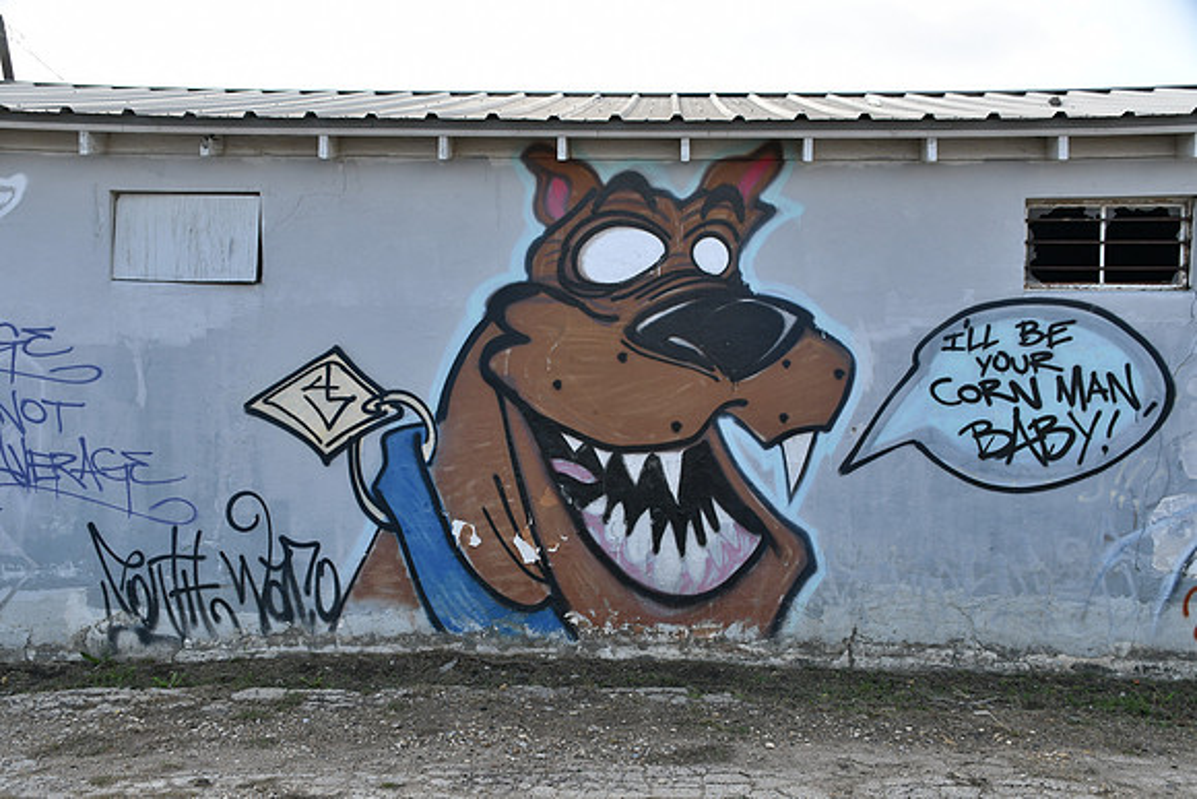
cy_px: 400
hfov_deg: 49.5
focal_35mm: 39
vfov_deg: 34.2
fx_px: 1297
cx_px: 598
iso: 160
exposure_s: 1/250
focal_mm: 26
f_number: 8
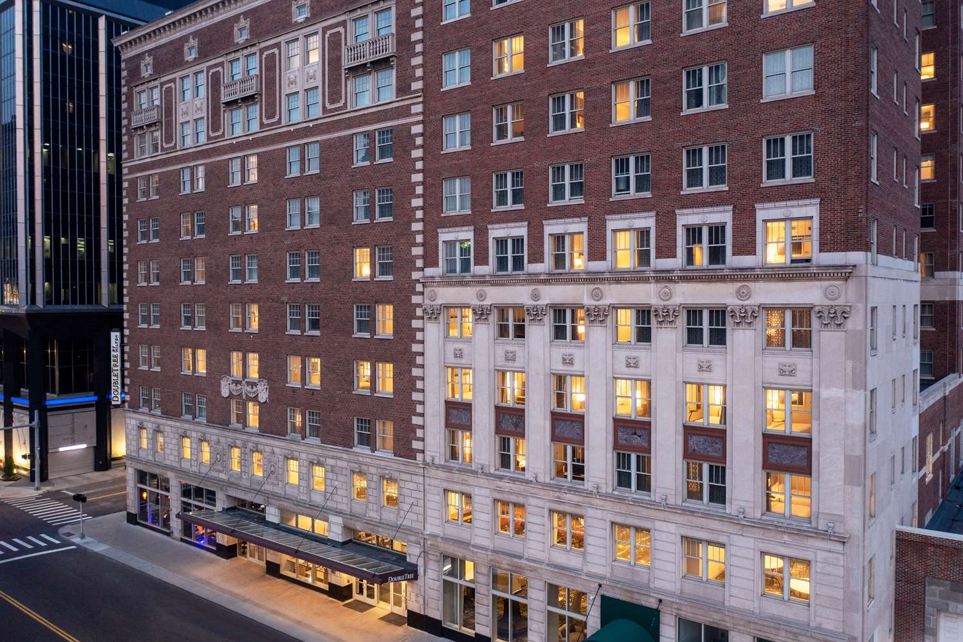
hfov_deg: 65.5
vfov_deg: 46.4
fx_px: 749
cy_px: 321
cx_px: 482
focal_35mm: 28
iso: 400
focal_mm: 10.26
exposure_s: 1/60
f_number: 2.8
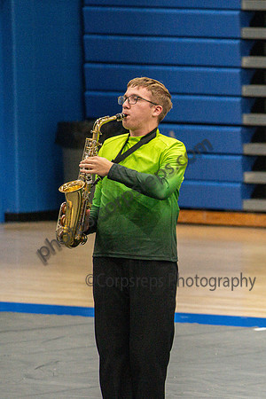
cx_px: 404
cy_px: 264
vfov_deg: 5.6
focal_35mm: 365
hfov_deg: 3.8
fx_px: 4043
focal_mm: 180
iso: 6400
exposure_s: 1/500
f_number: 4
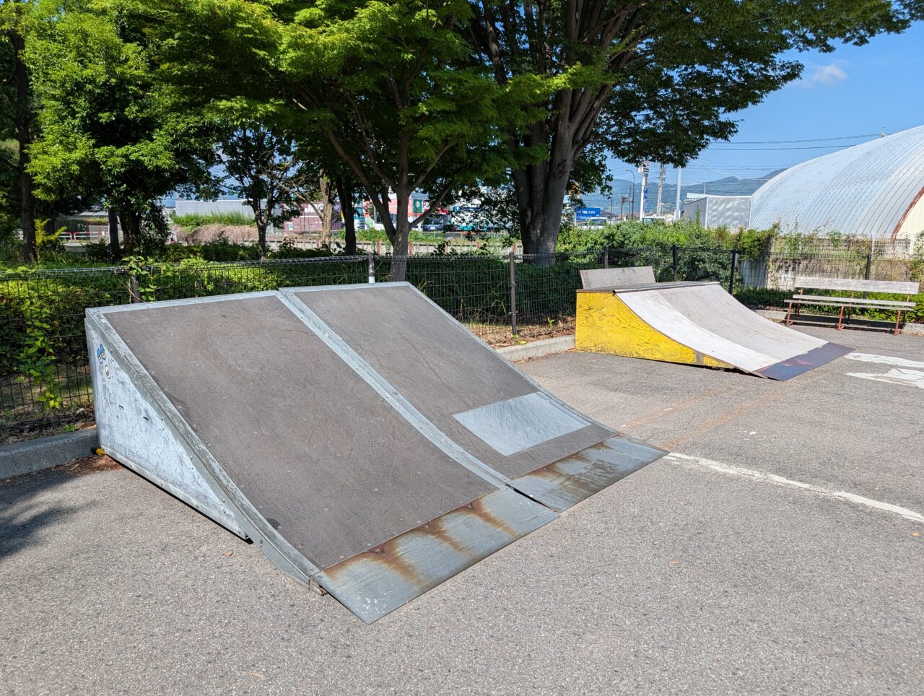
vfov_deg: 56.9
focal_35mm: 24
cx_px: 462
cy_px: 348
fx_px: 642
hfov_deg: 71.5
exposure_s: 1/1160
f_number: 1.68
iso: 21
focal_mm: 6.9
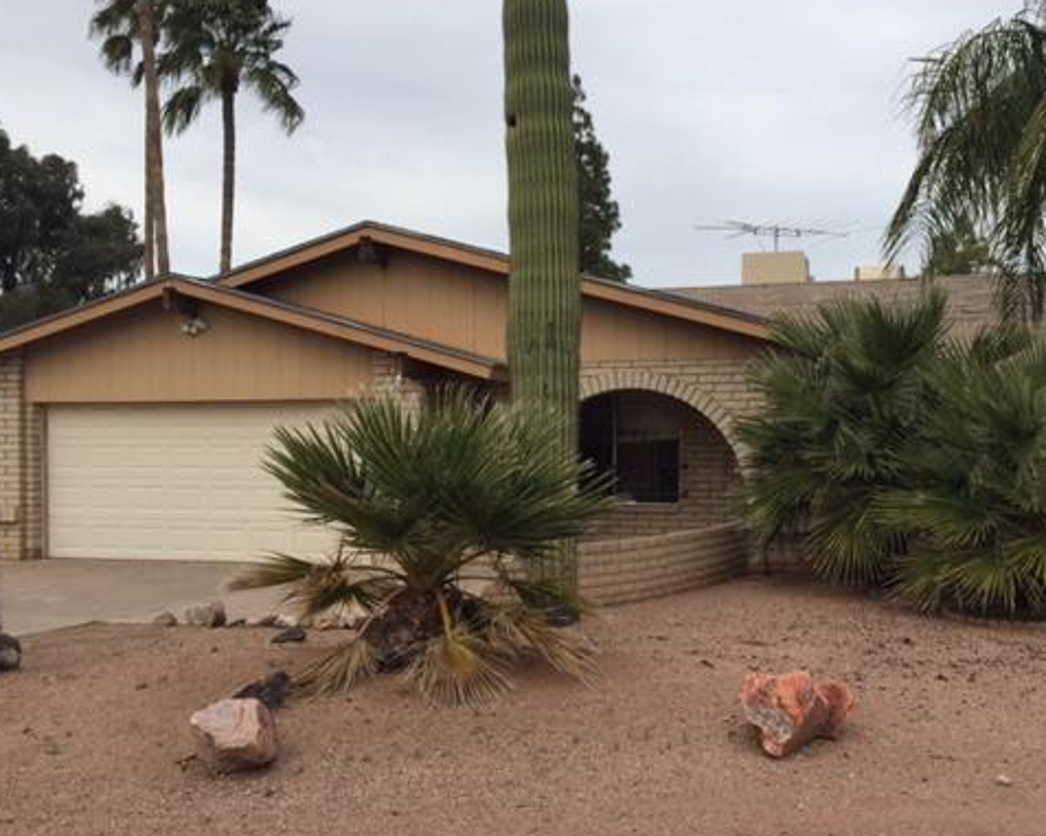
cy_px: 463
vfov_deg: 39.1
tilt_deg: -1.2
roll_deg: -0.5
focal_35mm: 38
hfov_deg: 47.8
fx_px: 1176
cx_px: 601
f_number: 2.2
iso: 32
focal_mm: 4.15
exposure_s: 1/1412
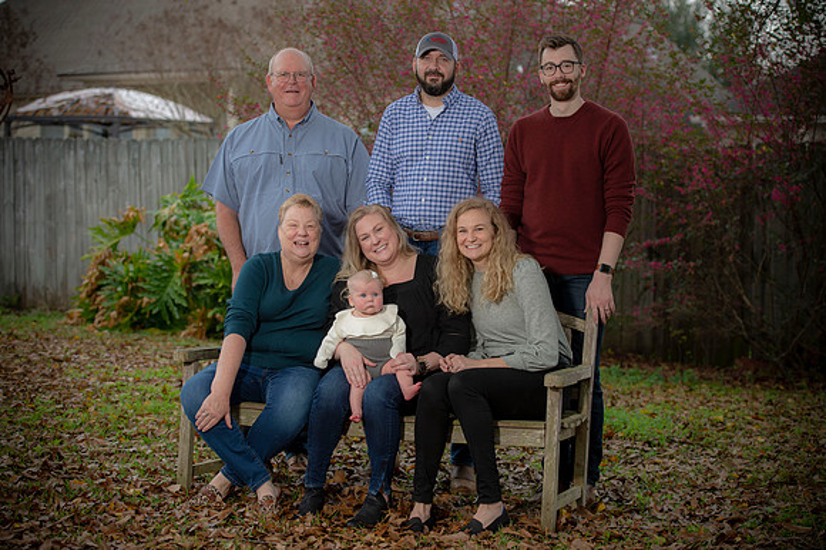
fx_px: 1605
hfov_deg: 28.9
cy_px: 275
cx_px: 413
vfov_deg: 19.4
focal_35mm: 70
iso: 160
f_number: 3.5
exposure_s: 1/200
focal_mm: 70
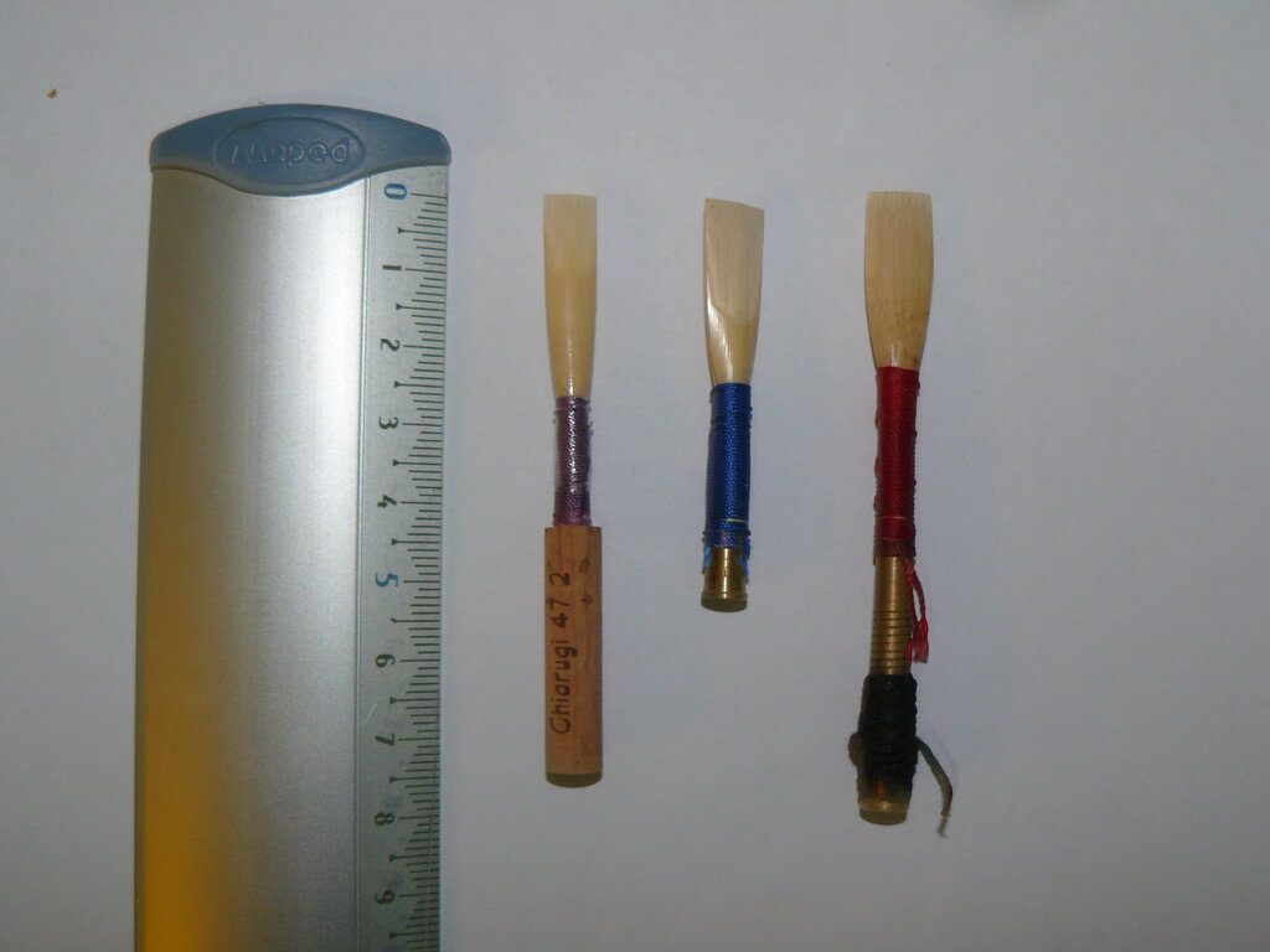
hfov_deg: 51.4
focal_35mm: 36
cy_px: 476
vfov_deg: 39.7
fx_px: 1321
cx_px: 635
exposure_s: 1
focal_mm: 6
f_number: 4
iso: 100
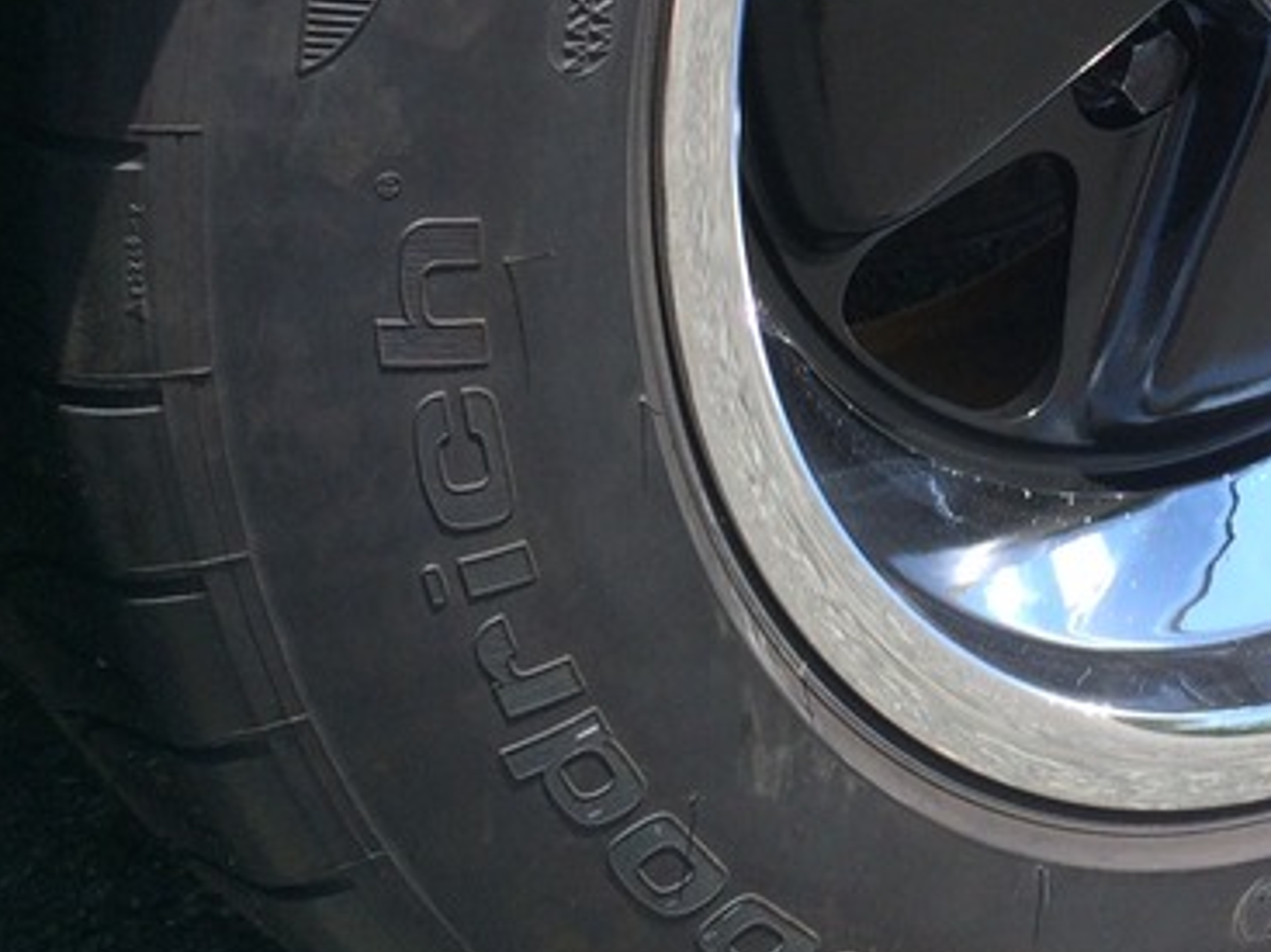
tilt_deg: -28.2
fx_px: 2973
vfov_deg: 17.5
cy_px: -132
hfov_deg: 22.8
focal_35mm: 81
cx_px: 1375
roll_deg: +3.5
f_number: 2.2
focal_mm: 4.15
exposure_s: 1/695
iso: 32
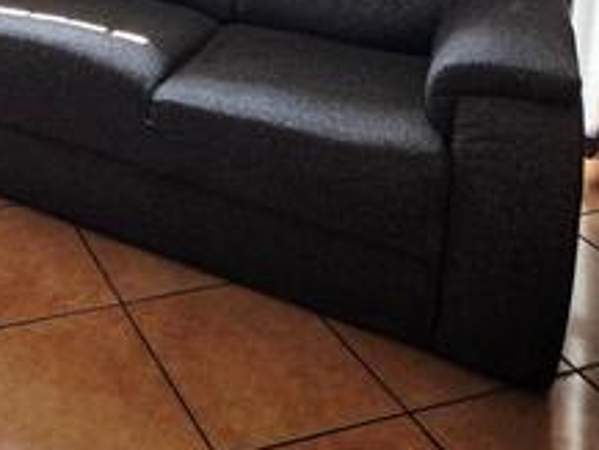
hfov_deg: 34.9
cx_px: -36
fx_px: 831
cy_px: -202
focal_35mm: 48
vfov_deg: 24.5
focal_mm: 2.2
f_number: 1.9
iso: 50
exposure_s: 1/101
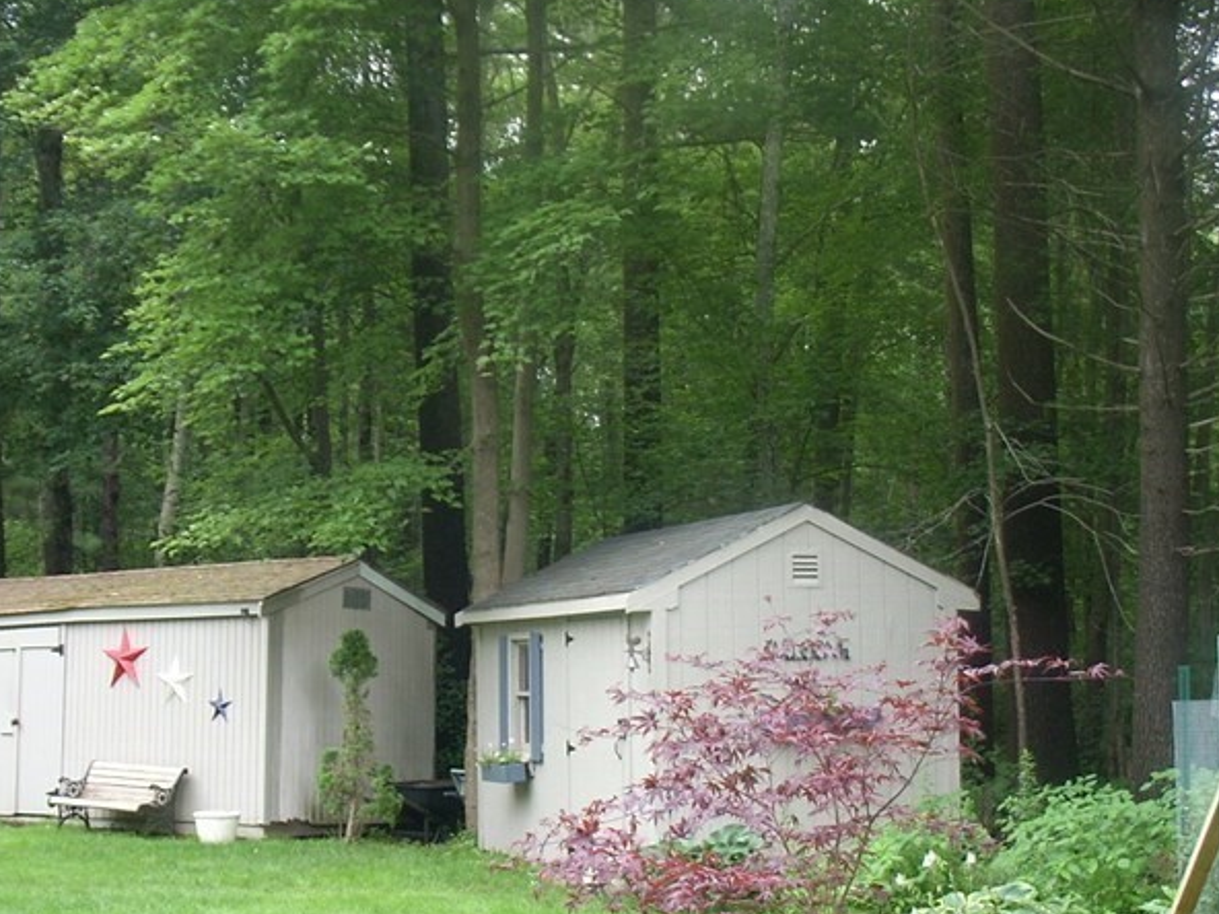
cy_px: 628
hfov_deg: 30.3
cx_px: 556
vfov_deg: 22.8
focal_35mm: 64
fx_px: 2254
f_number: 2.8
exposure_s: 1/50.4
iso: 64
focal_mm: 6.2
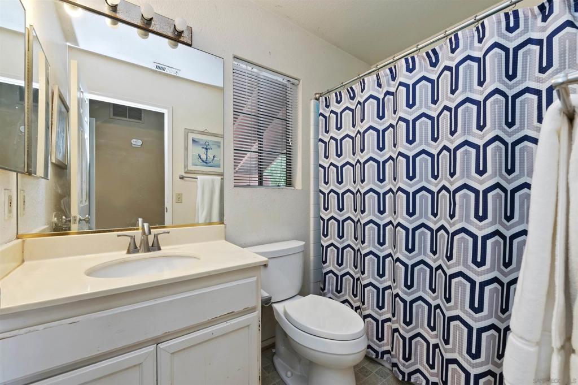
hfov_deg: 104.3
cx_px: 289
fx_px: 225
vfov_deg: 81.1
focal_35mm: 14
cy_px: 192
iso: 500
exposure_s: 1/6
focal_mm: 14
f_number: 10
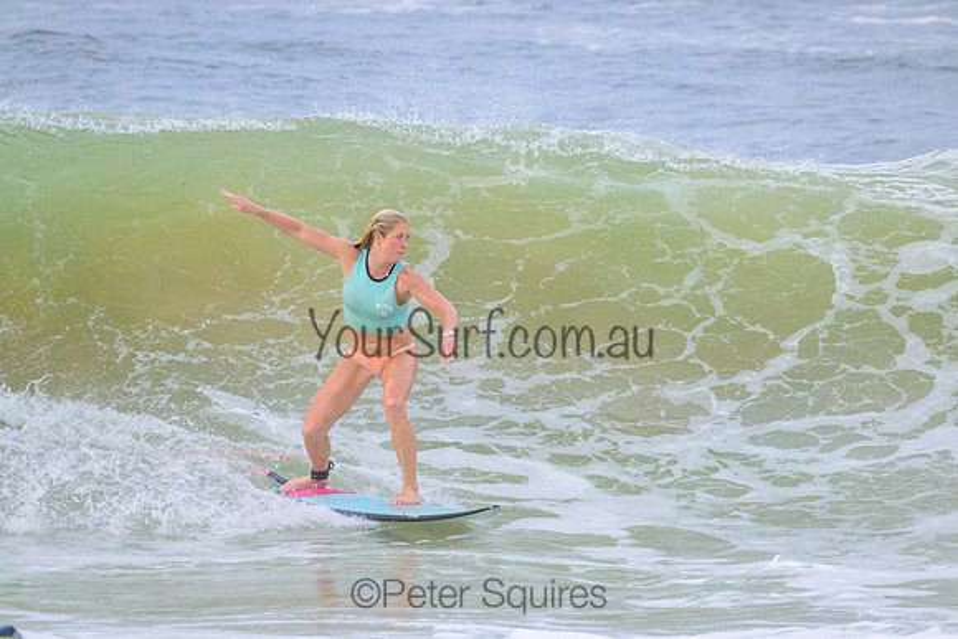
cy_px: 320
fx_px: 16768
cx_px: 479
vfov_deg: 2.2
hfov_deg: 3.3
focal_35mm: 630
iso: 2800
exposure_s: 1/2000
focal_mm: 630
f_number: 11
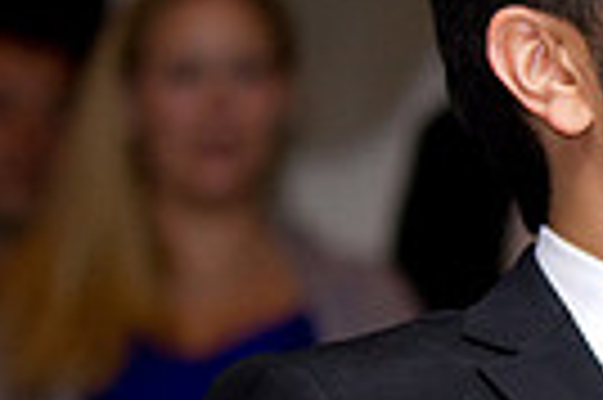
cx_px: 1256
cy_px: 335
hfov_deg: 3.6
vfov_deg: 2.4
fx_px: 9536
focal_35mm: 570
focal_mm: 87.5
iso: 800
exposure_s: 1/160
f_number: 2.8
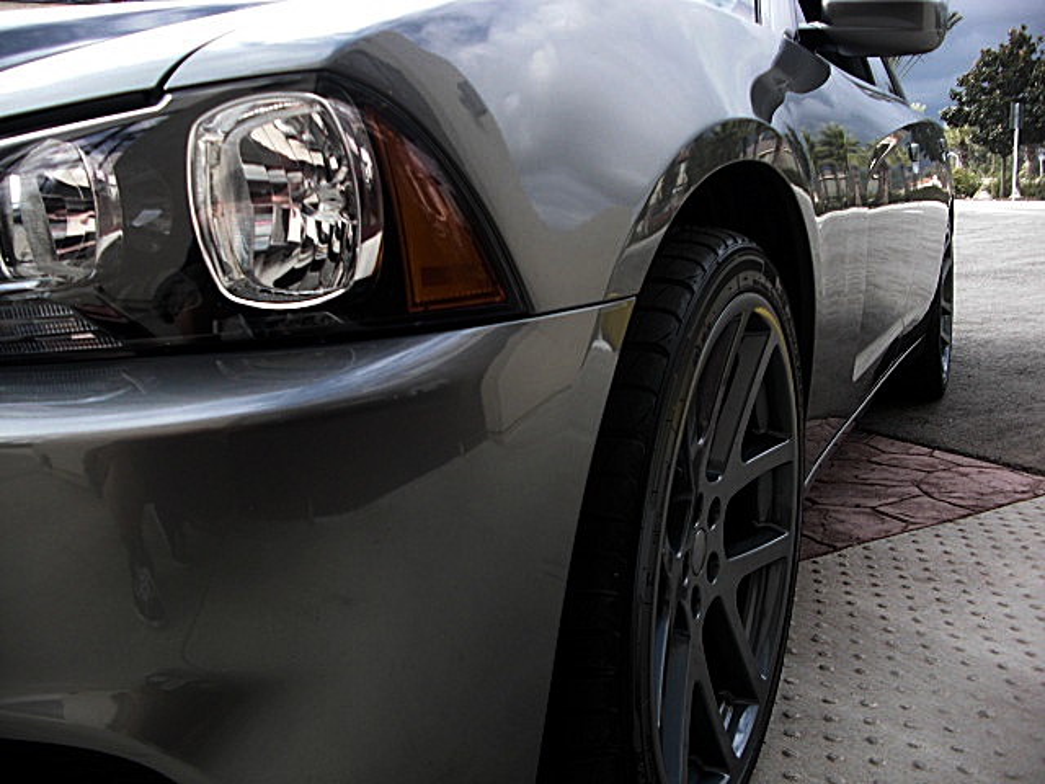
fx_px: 1087
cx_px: 522
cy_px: 392
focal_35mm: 36
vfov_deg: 39.7
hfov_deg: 51.4
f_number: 2.8
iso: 50
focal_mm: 6.3
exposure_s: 1/100
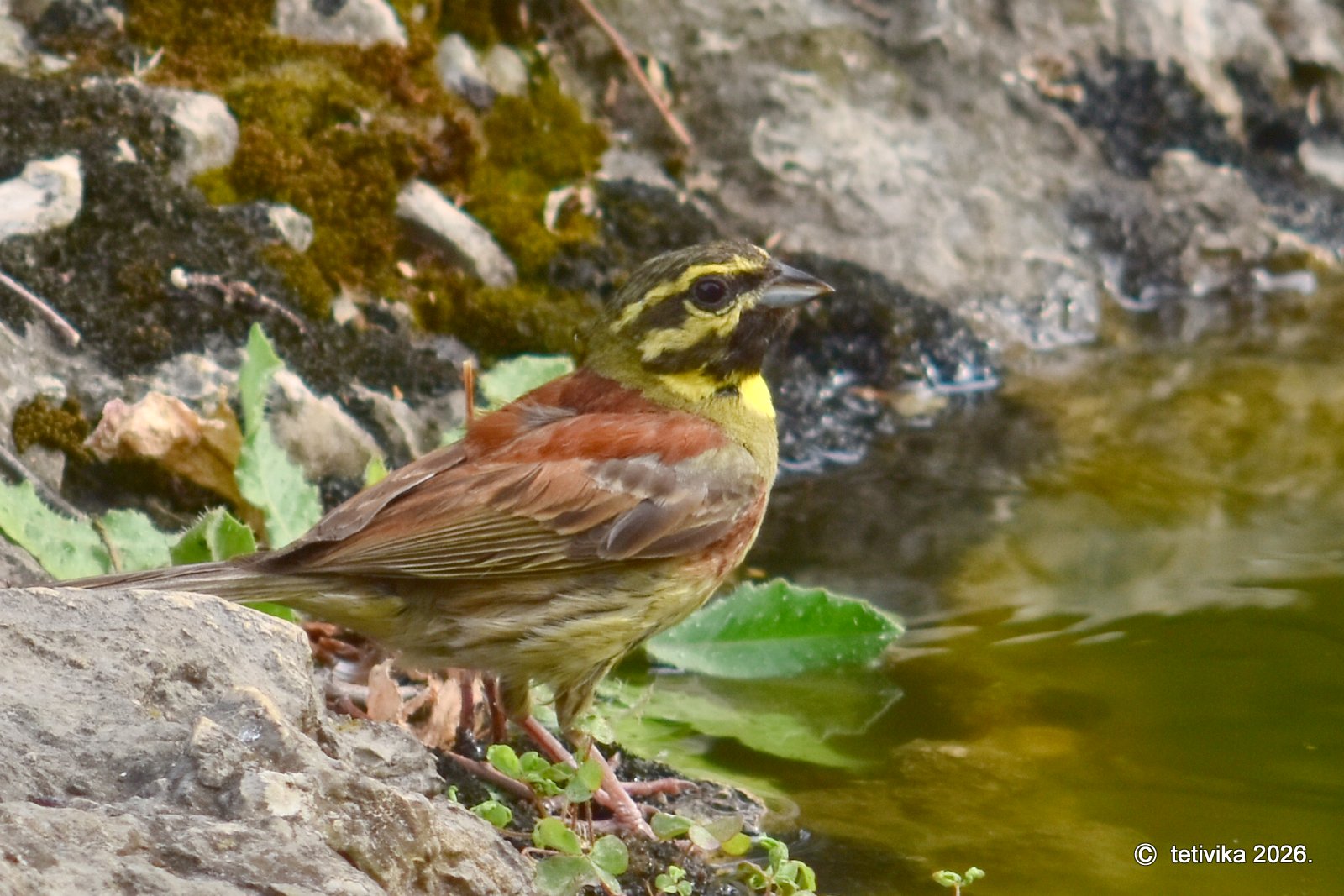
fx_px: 11200
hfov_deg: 6.9
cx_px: 672
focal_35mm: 300
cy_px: 448
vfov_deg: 4.6
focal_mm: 200
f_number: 8
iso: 400
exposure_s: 1/250
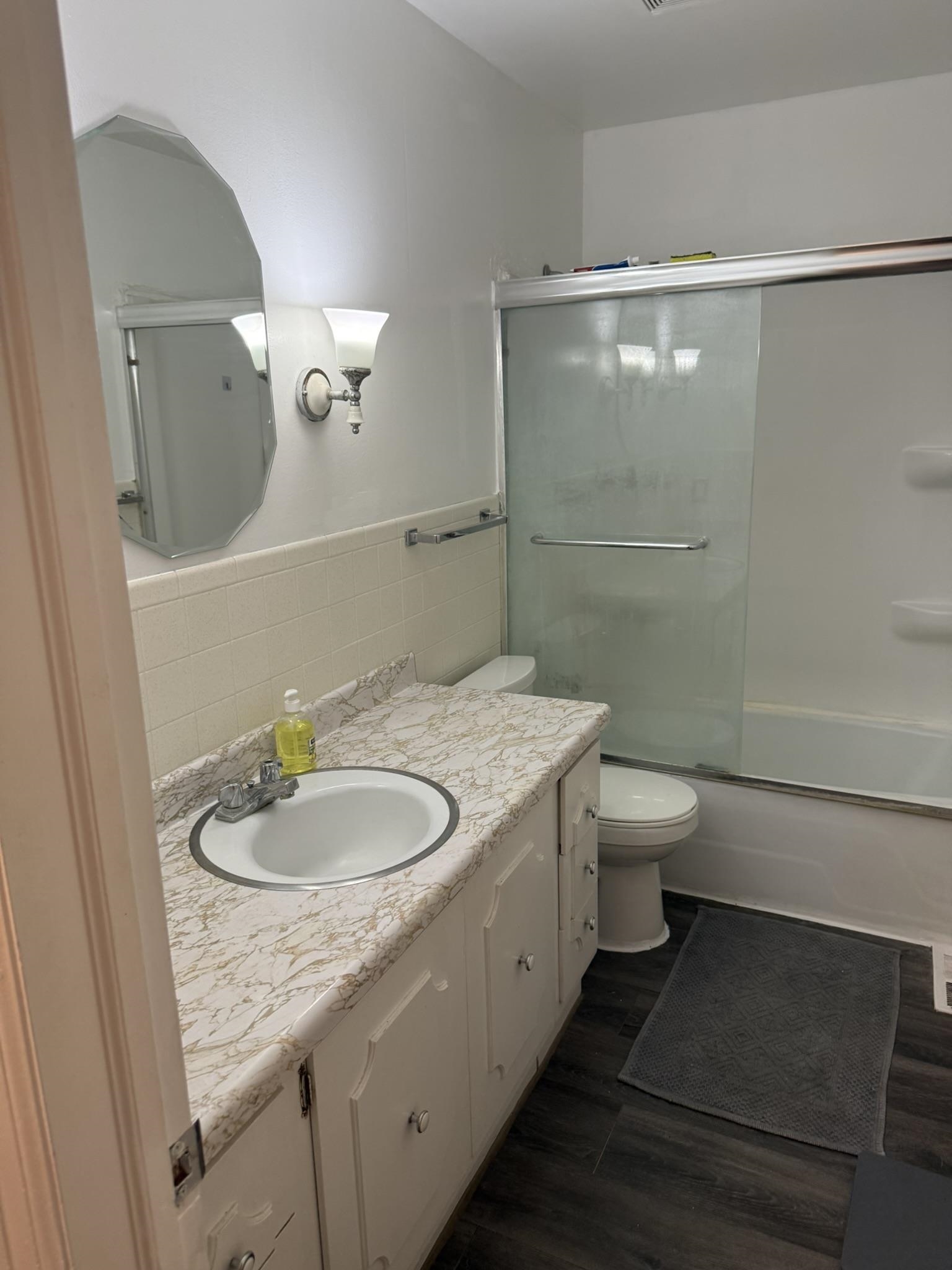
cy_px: 635
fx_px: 880
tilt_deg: -13.7
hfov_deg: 56.8
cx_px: 476
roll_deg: +0.6
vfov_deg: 71.6
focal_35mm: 24
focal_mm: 6.76
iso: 200
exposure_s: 1/120
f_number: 1.78
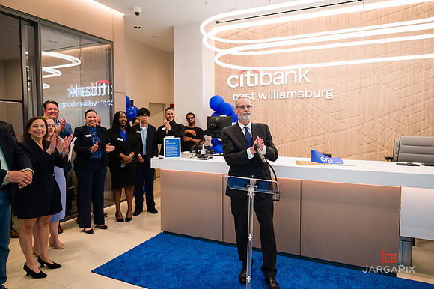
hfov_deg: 72.0
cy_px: 141
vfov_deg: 51.6
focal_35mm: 25
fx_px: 299
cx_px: 223
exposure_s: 1/200
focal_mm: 24
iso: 400
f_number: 3.2
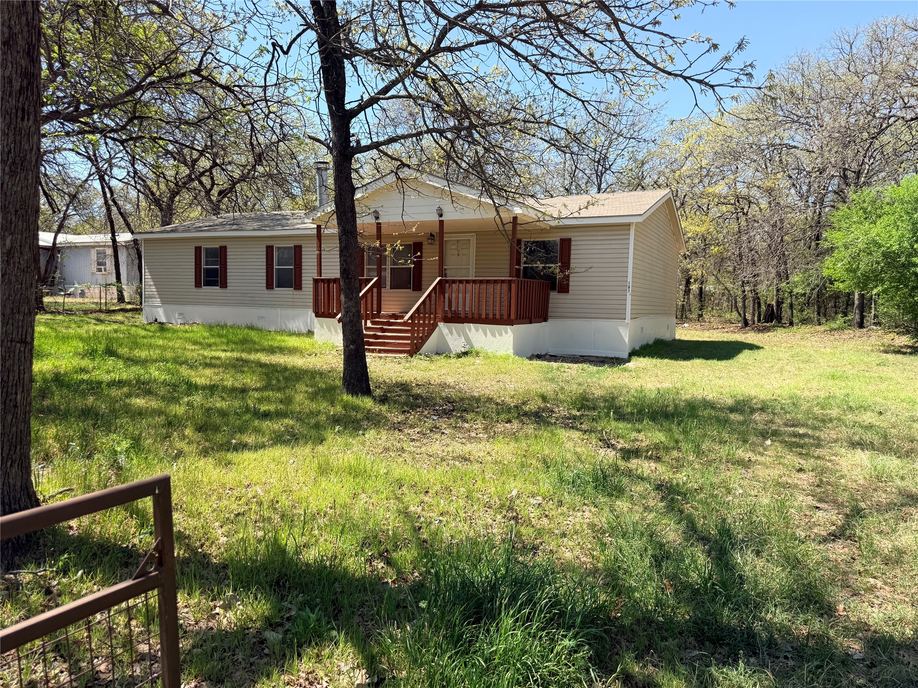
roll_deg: -1.1
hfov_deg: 71.6
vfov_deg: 56.8
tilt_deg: -2.5
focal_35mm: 24
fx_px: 636
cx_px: 459
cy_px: 344
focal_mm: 6.76
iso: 80
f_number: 1.78
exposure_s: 1/1901
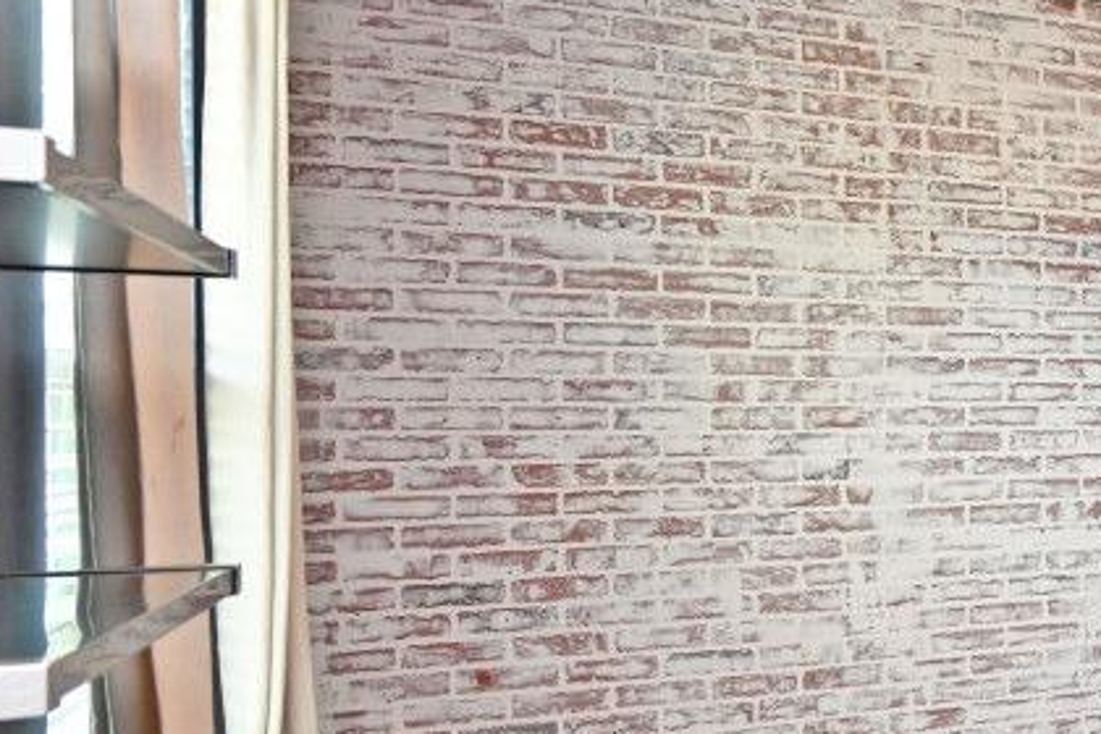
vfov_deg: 27.0
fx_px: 1529
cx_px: 1633
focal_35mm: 50
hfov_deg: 27.7
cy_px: 401
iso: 280
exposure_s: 1/60
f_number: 4
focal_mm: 14
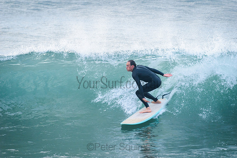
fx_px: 3311
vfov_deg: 2.7
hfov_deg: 4.1
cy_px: 79
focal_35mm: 503
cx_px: 118
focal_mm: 500
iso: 720
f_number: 5.6
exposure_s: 1/1000
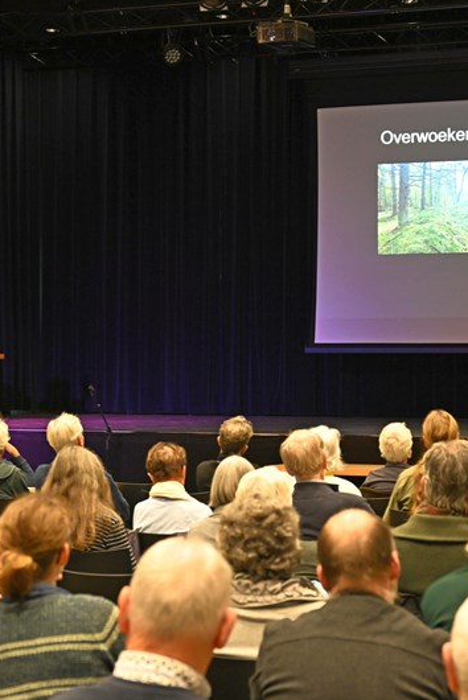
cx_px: 270
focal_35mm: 95
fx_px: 1850
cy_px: 351
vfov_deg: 21.4
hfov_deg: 14.4
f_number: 6
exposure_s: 1/10
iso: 3200
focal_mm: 63
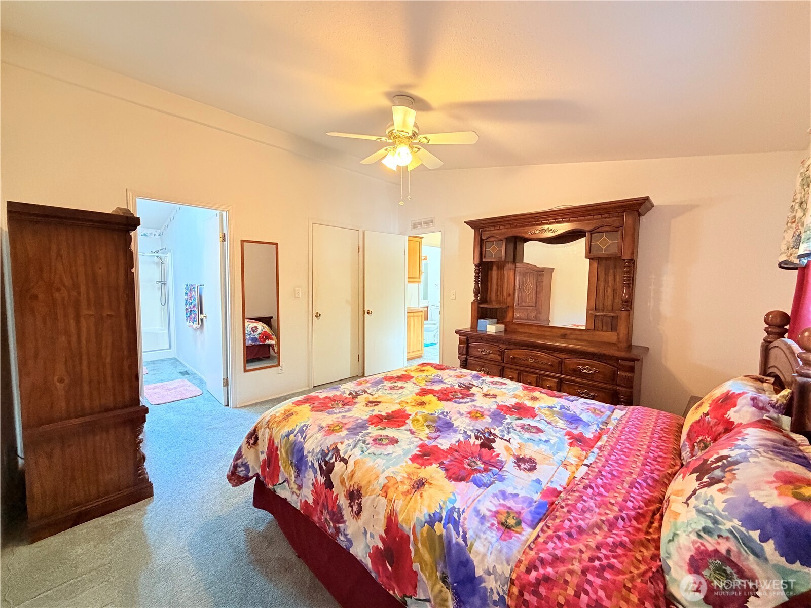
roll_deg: -1.0
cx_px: 406
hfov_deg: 102.1
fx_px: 328
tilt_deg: -4.8
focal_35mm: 14
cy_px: 304
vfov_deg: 85.7
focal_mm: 2.22
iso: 400
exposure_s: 1/60
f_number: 2.2
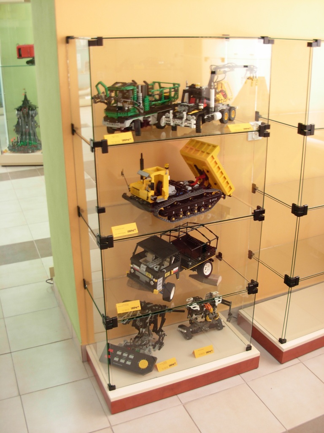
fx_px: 474
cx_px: 162
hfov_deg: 37.7
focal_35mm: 38
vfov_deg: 49.0
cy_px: 216
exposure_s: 1/4
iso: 84
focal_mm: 6.3
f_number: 2.9
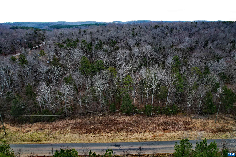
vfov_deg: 57.2
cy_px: 78
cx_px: 118
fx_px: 144
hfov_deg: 78.6
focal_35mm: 22
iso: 100
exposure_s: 1/350
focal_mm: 8.38
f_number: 2.8
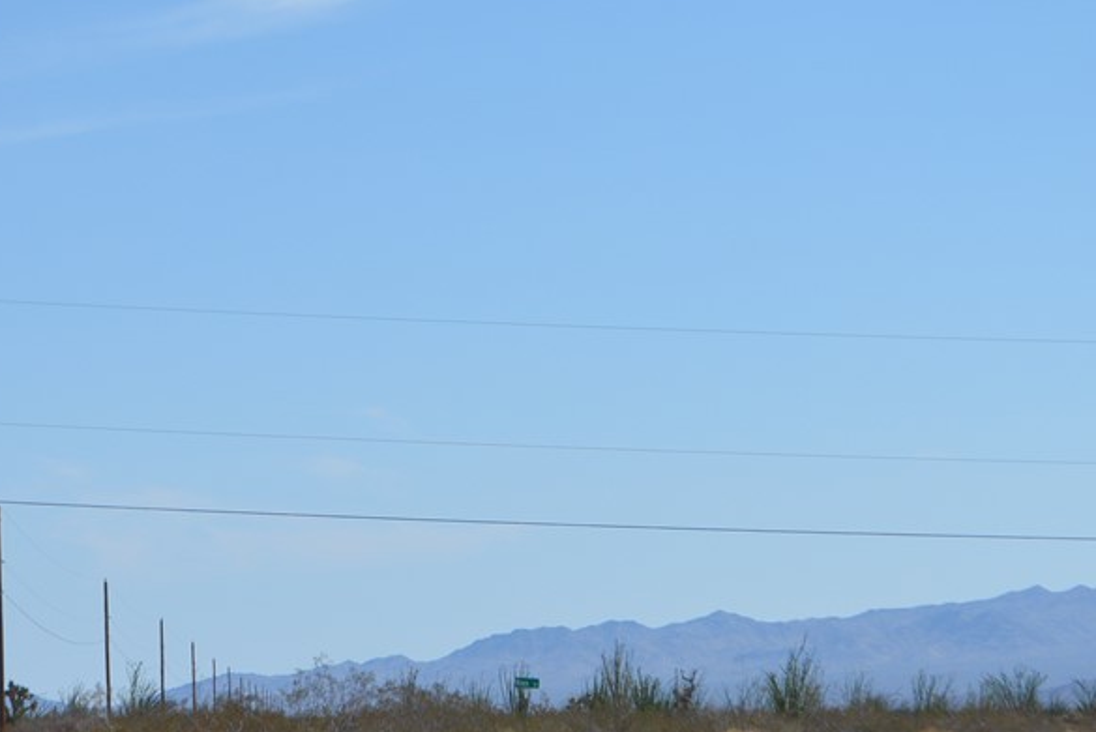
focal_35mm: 153
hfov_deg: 13.4
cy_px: 586
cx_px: 478
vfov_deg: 9.0
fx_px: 4659
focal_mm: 55
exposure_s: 1/2000
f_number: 7.1
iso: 400
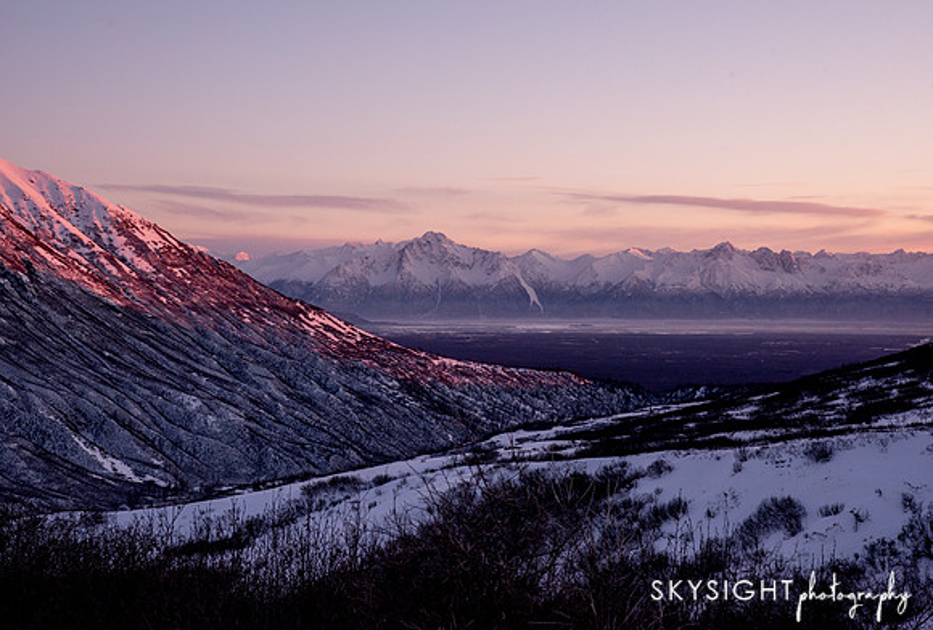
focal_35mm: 60
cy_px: 313
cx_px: 476
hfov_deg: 33.4
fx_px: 1556
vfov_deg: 22.9
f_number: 11
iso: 1250
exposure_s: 1/125
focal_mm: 58
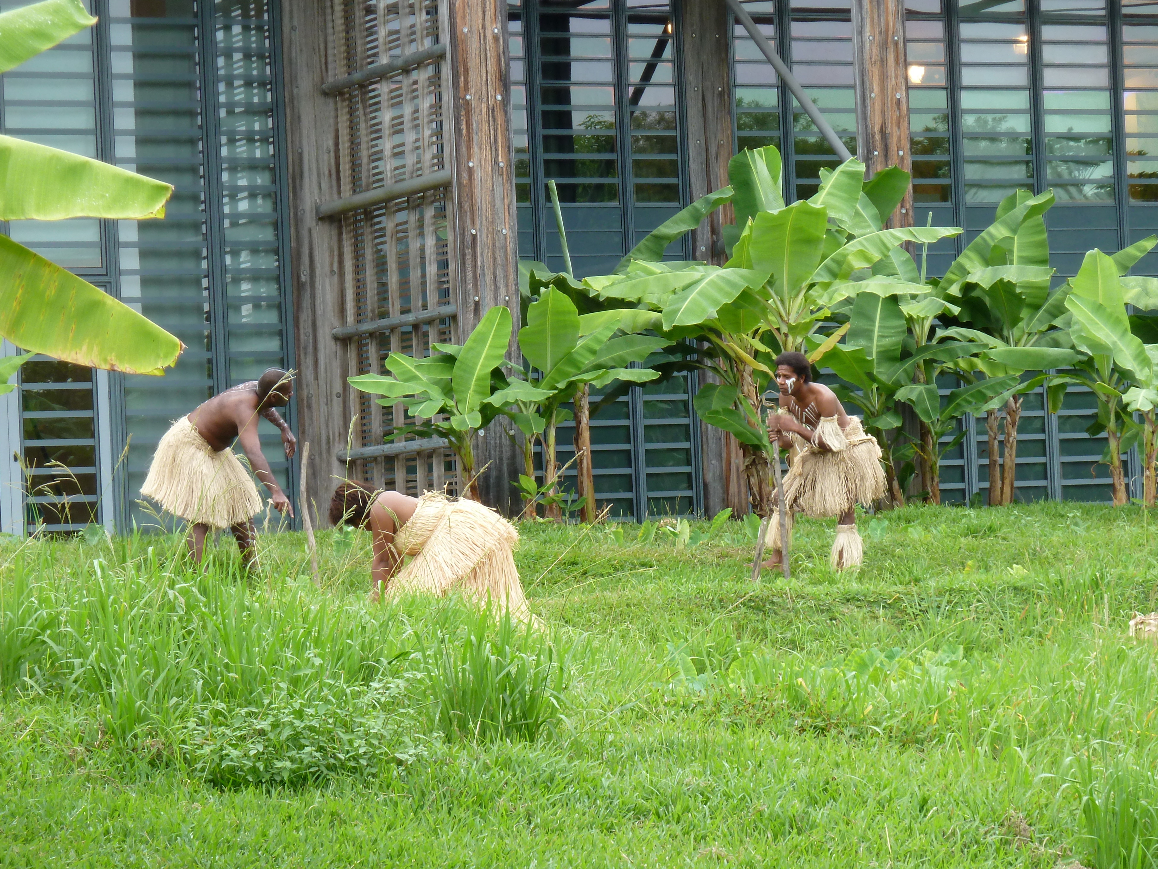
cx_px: 615
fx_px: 4684
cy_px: 448
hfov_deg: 14.1
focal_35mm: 140
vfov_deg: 10.6
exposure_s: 1/40
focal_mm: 21
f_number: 4.4
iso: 125
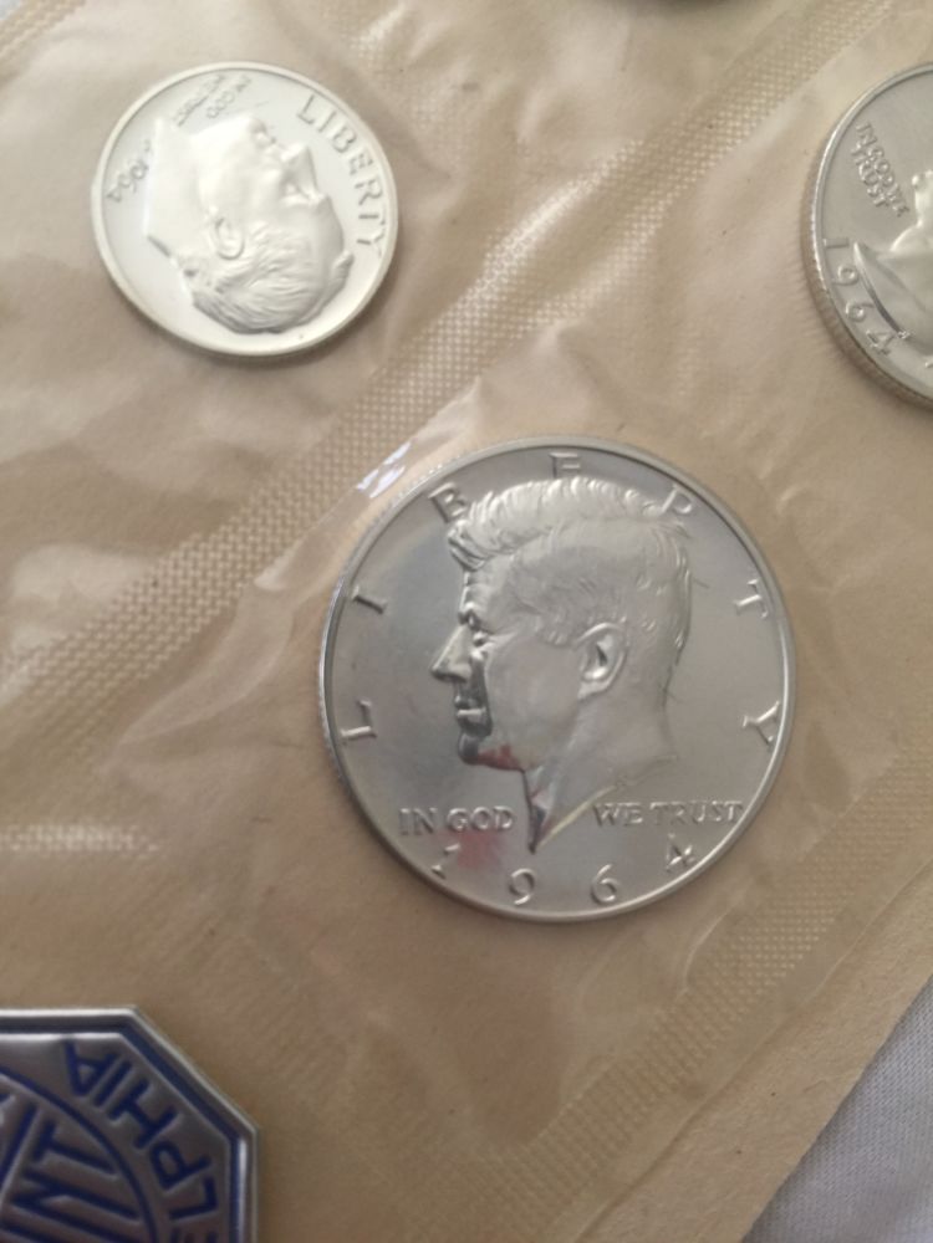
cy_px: 622
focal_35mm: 29
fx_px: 1042
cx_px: 466
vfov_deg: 61.7
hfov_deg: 48.2
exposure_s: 1/15
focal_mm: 4.15
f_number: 2.2
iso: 40
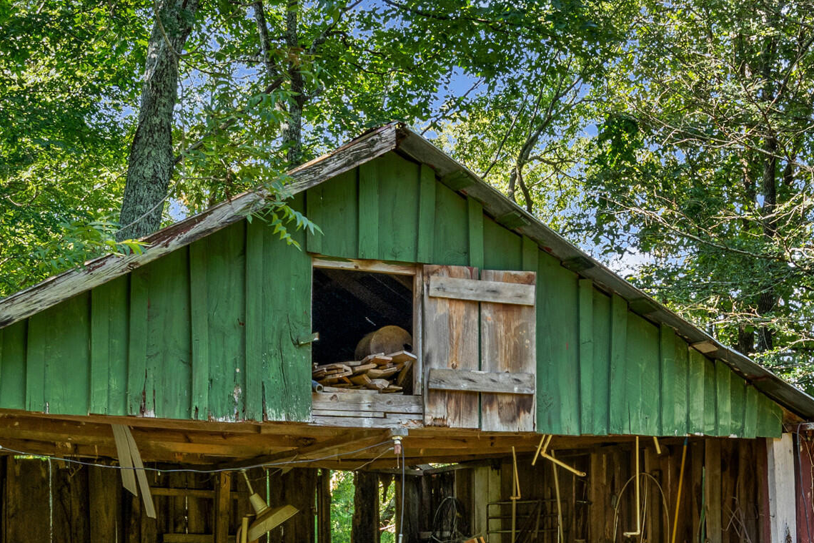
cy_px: 561
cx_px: 458
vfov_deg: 15.9
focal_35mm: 84
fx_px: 1899
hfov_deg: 24.2
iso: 1000
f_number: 9.5
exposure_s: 1/30
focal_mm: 33
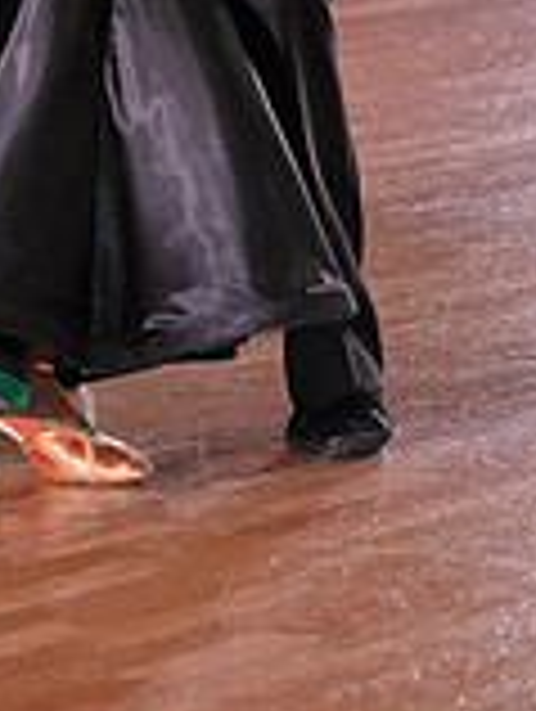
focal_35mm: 264
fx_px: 5436
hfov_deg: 5.6
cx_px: -47
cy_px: -392
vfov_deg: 7.4
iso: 1600
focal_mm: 75
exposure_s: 1/500
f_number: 4
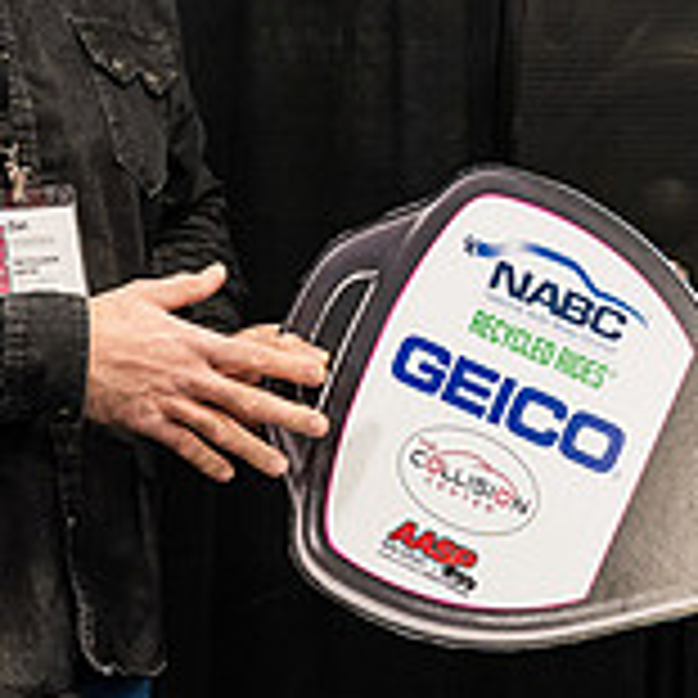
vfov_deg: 10.0
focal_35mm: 175
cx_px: 297
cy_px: 212
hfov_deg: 10.0
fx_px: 3992
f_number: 3.5
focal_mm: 55
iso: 3200
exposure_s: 1/200
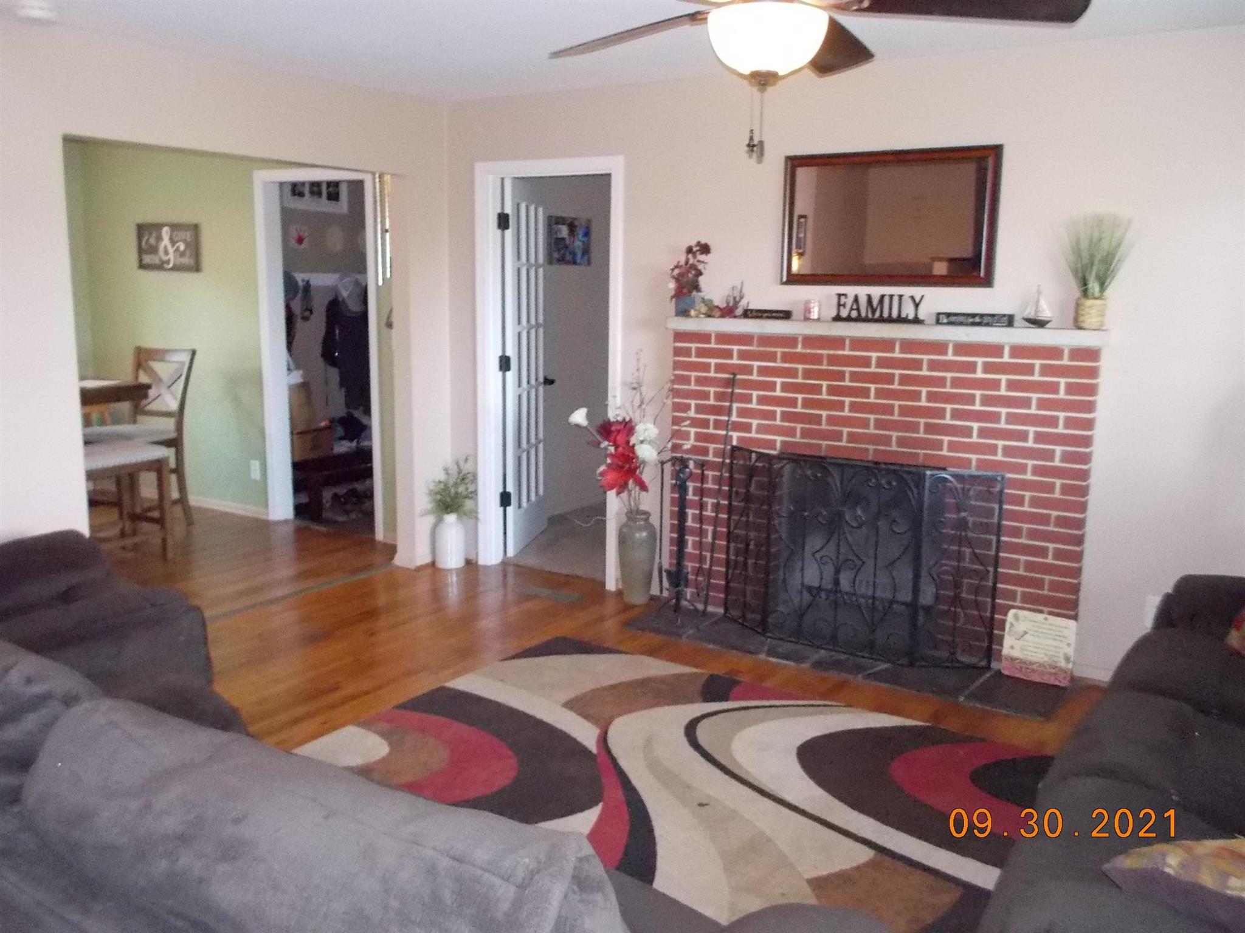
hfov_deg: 61.7
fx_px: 1043
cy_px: 466
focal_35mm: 29
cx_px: 622
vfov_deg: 48.2
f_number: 3.3
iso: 500
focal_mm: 4.1
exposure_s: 1/25
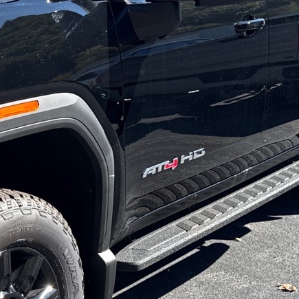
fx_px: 762
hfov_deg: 20.8
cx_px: -53
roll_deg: +1.0
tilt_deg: -12.7
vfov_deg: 22.1
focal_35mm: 78
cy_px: 195
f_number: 1.78
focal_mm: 6.76
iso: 100
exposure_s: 1/1410
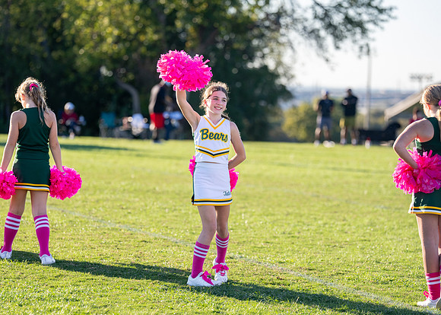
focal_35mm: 154
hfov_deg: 13.0
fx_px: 1933
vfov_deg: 9.3
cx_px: 199
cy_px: 159
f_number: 2.8
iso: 500
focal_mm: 137
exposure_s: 1/2500
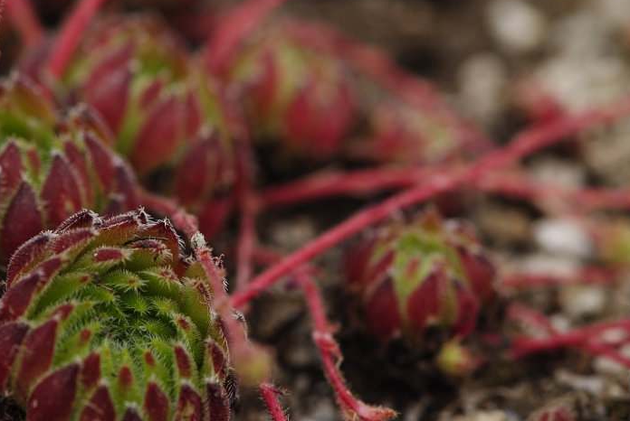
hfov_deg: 14.0
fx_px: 2568
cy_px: 215
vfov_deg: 9.4
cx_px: 287
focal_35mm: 147
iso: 200
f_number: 8
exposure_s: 1/160
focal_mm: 85
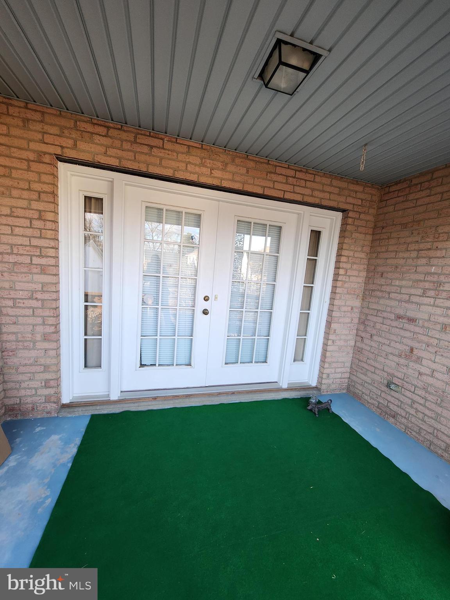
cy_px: 300
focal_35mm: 13
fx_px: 225
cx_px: 225
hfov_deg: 89.9
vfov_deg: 106.2
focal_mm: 1.74
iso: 64
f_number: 2.2
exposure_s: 1/60
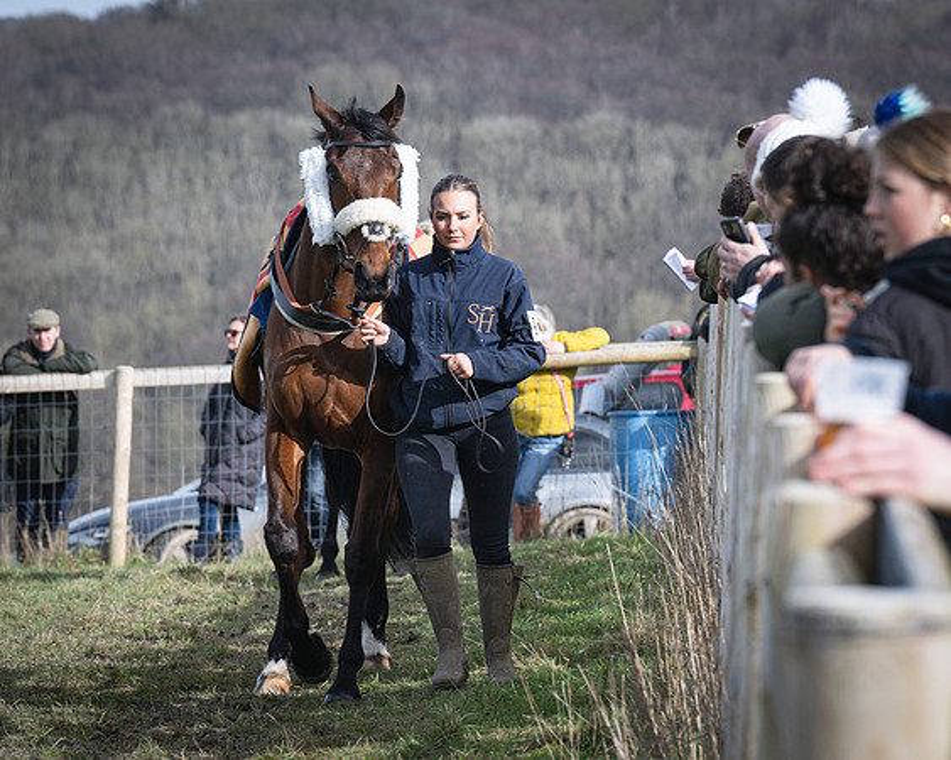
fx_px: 8072
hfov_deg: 6.7
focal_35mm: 287
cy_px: 428
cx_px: 510
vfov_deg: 5.4
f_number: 5.6
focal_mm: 140
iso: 400
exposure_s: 1/1250
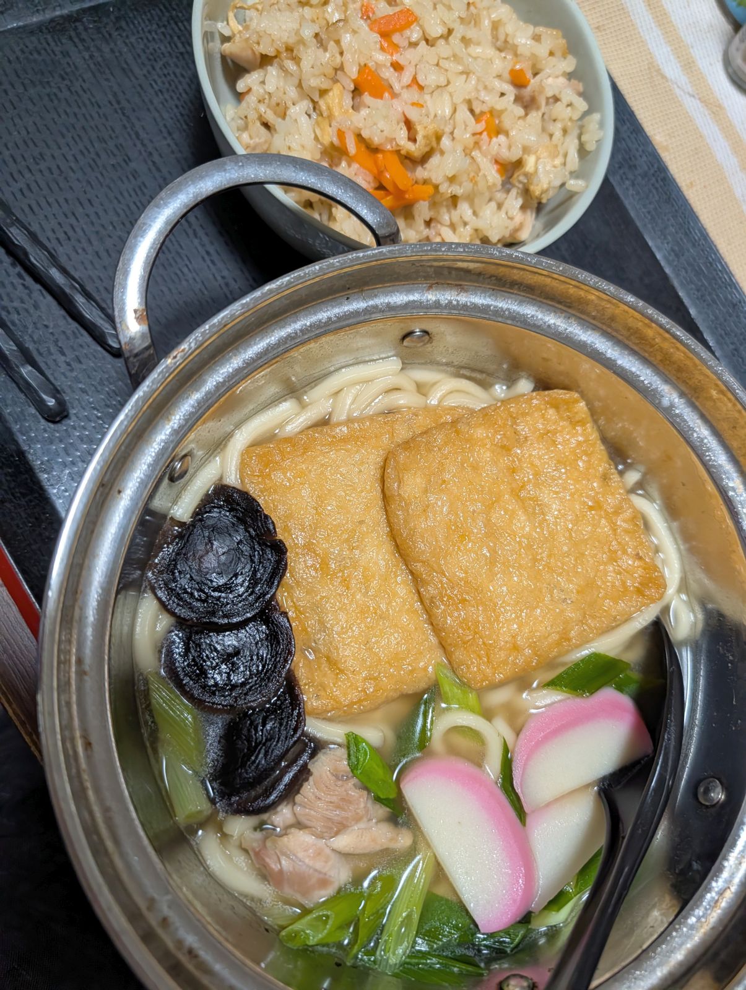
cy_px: 495
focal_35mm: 24
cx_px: 373
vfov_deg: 71.5
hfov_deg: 56.9
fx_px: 688
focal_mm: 6.9
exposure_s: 1/120
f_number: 1.68
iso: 1021
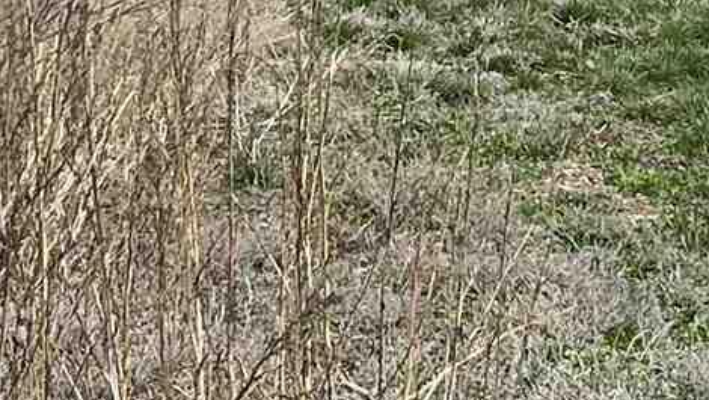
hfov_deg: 11.6
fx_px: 3480
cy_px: -388
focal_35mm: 185
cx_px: 373
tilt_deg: -2.1
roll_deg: +1.9
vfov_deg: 6.4
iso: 50
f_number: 1.5
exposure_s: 1/6993
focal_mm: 5.7
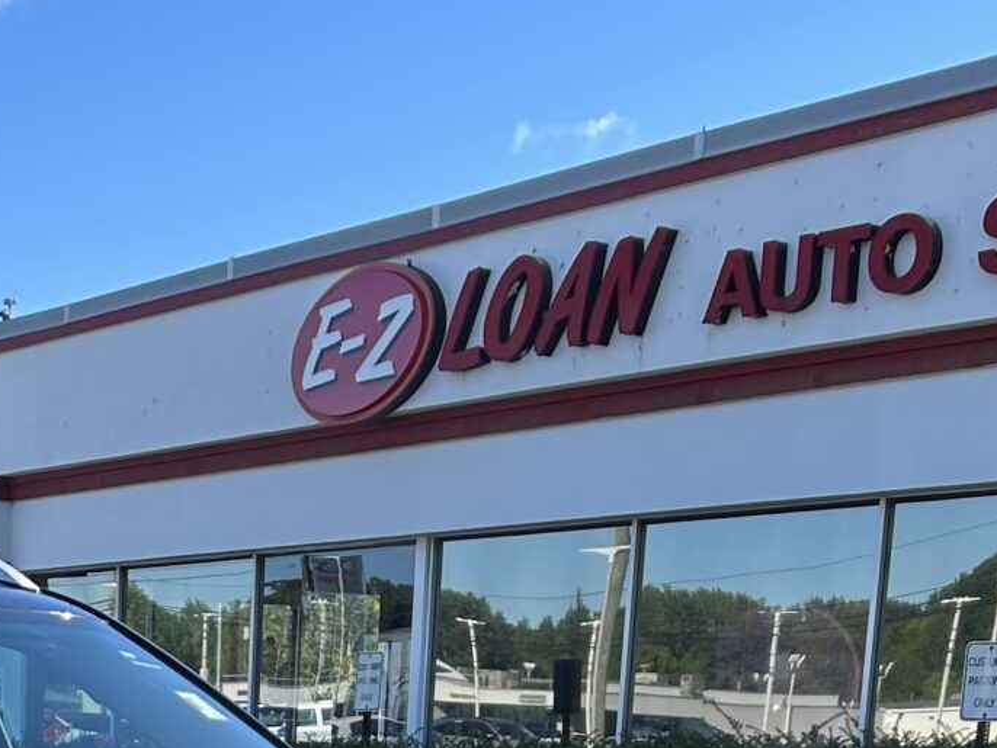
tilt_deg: -11.7
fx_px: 2795
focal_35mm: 97
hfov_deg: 19.5
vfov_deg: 14.2
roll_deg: -0.4
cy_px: 1149
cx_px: -45
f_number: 1.5
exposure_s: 1/1344
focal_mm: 5.7
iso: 50
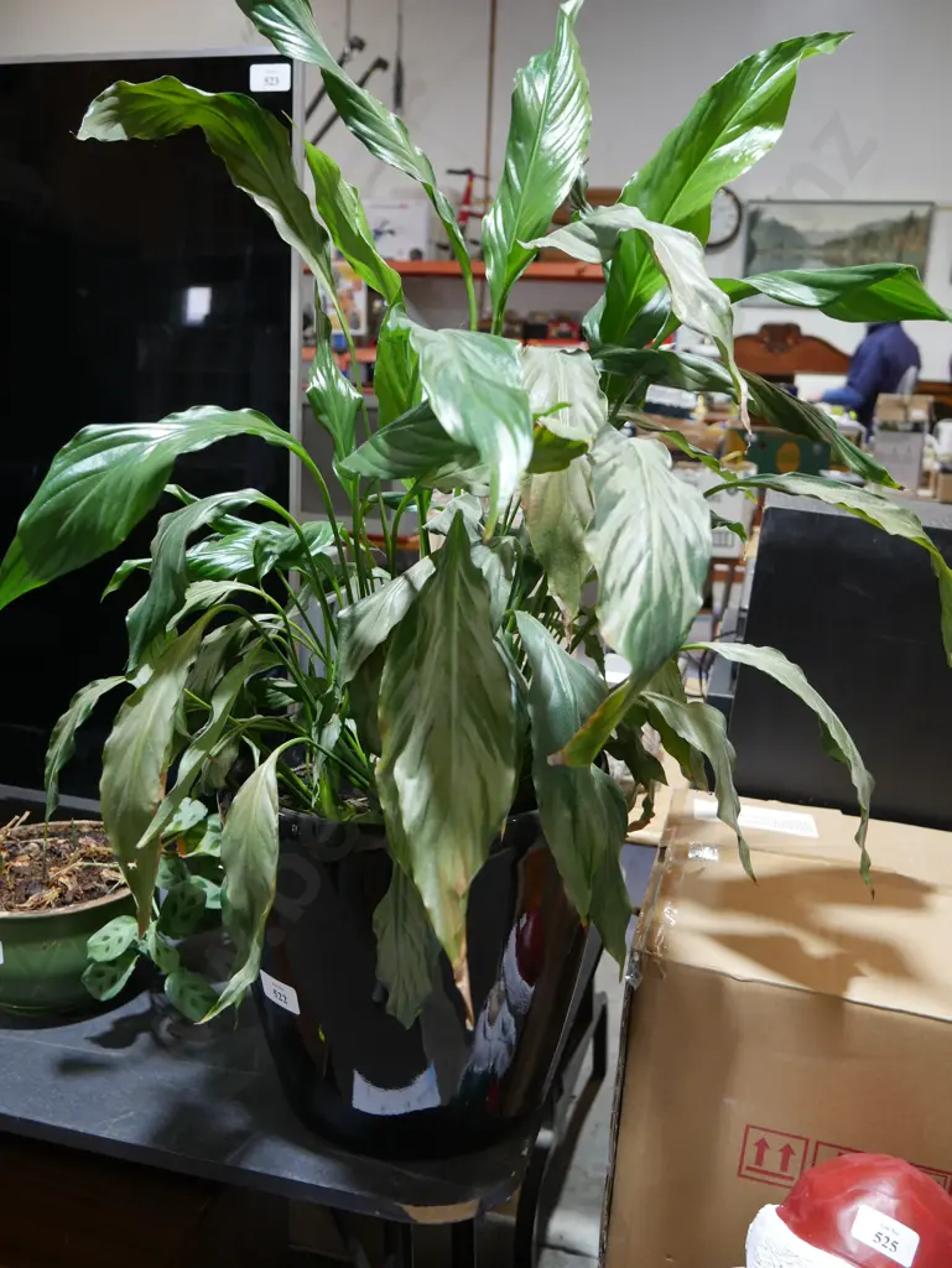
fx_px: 1099
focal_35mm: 30
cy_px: 634
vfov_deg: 59.9
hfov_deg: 46.8
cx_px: 476
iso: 400
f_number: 3.6
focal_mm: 15
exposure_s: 1/60
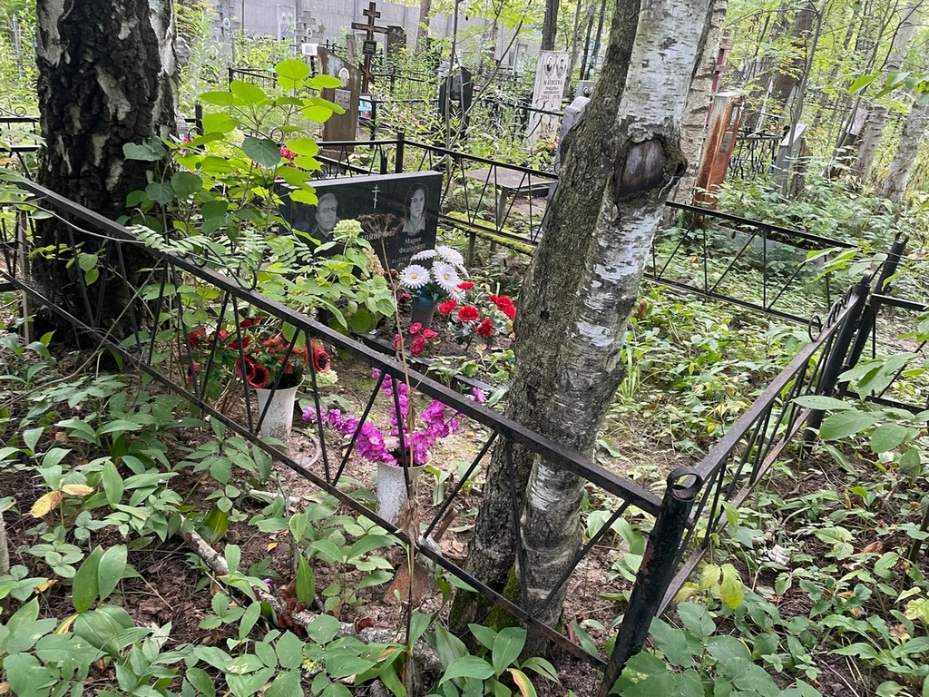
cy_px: 348
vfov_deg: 53.1
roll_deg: -11.4
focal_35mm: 26
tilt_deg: -19.7
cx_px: 464
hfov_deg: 67.3
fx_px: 698
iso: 125
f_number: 1.6
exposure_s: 1/84
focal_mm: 4.2
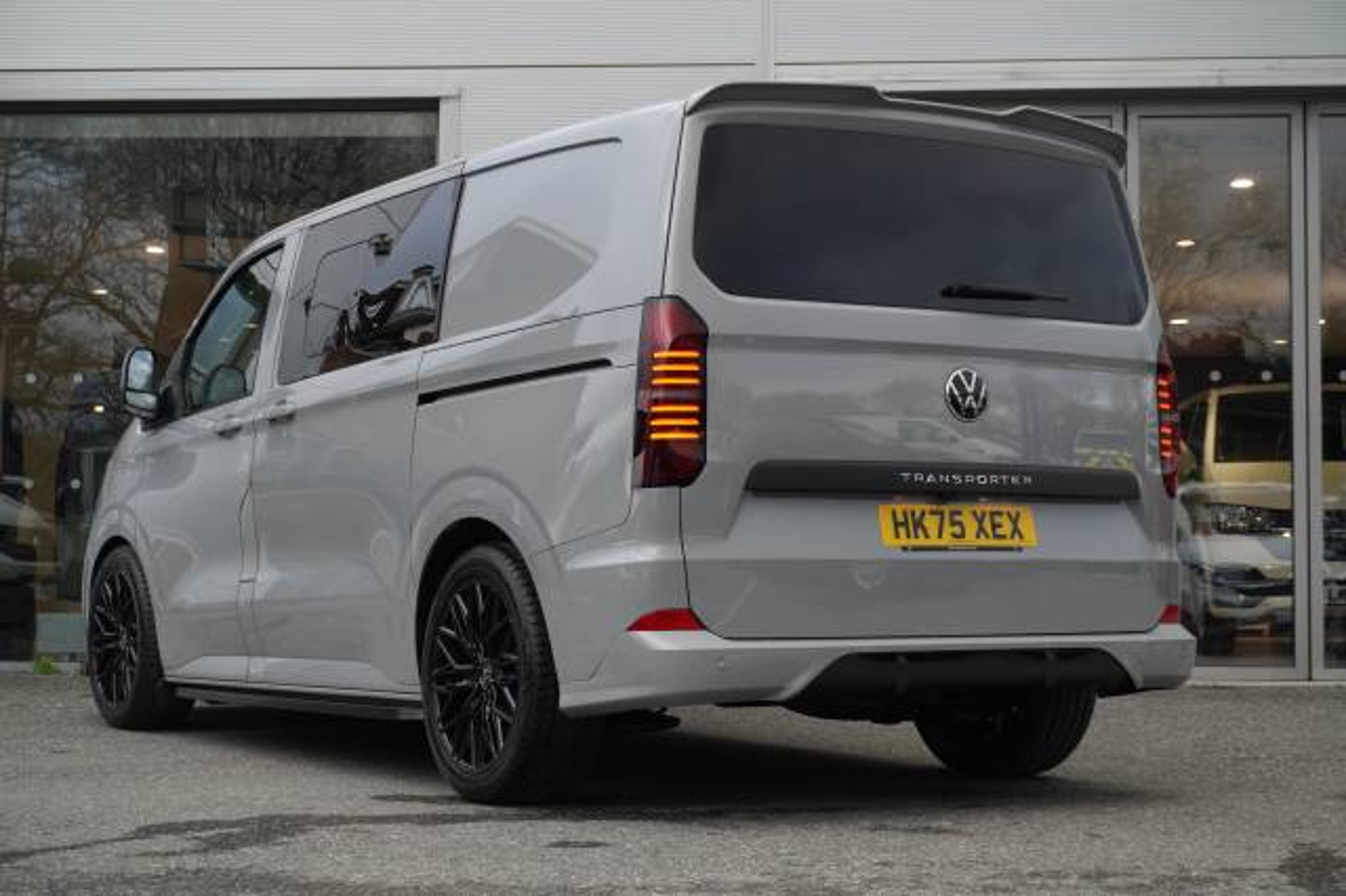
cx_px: 673
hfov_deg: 32.6
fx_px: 2298
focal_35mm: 62
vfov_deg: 22.1
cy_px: 448
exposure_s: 1/200
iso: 640
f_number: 5.6
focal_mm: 41
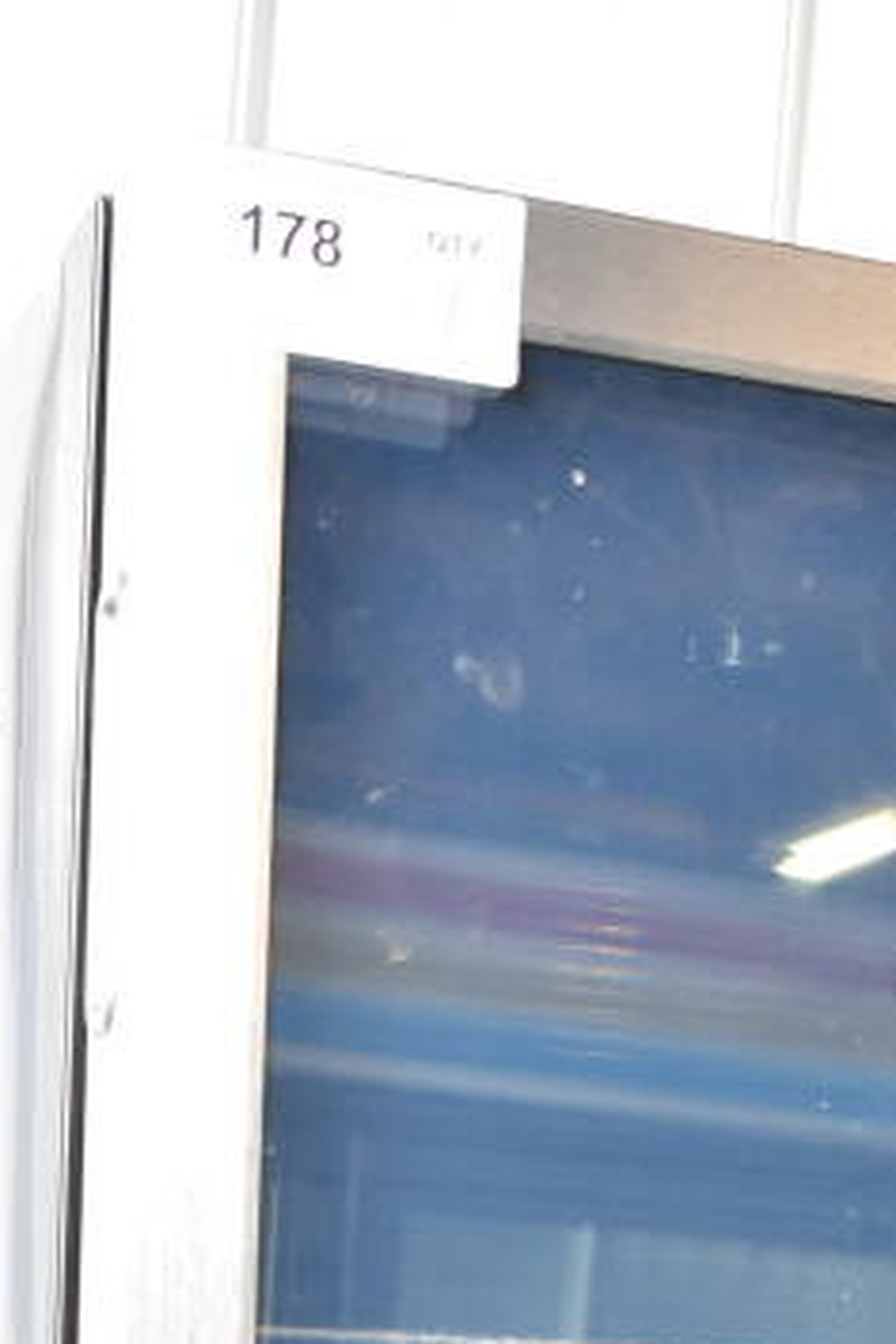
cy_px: 1663
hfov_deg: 14.7
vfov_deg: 20.3
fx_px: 3472
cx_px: 653
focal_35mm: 93
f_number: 5
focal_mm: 24
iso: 1600
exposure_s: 1/100
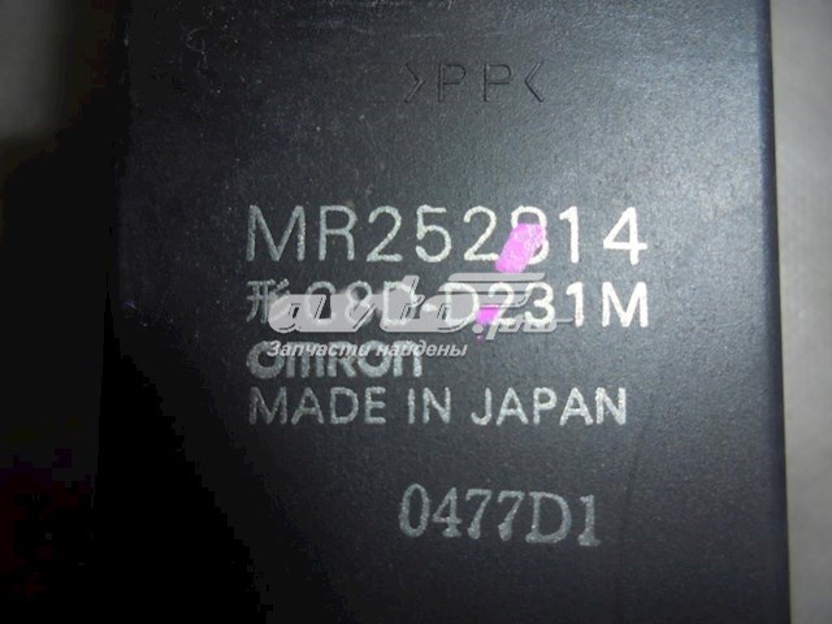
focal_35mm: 26
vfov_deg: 53.1
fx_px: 625
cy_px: 312
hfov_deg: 67.3
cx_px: 416
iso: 160
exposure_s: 1/30
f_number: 11.5
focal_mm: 4.6
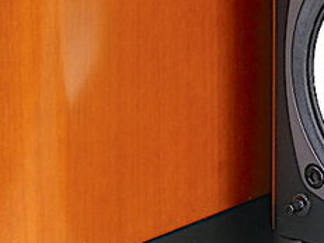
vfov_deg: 2.6
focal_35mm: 562
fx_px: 5257
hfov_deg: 3.5
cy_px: -87
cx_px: 303
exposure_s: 1/2
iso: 100
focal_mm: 24.2
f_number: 5.3
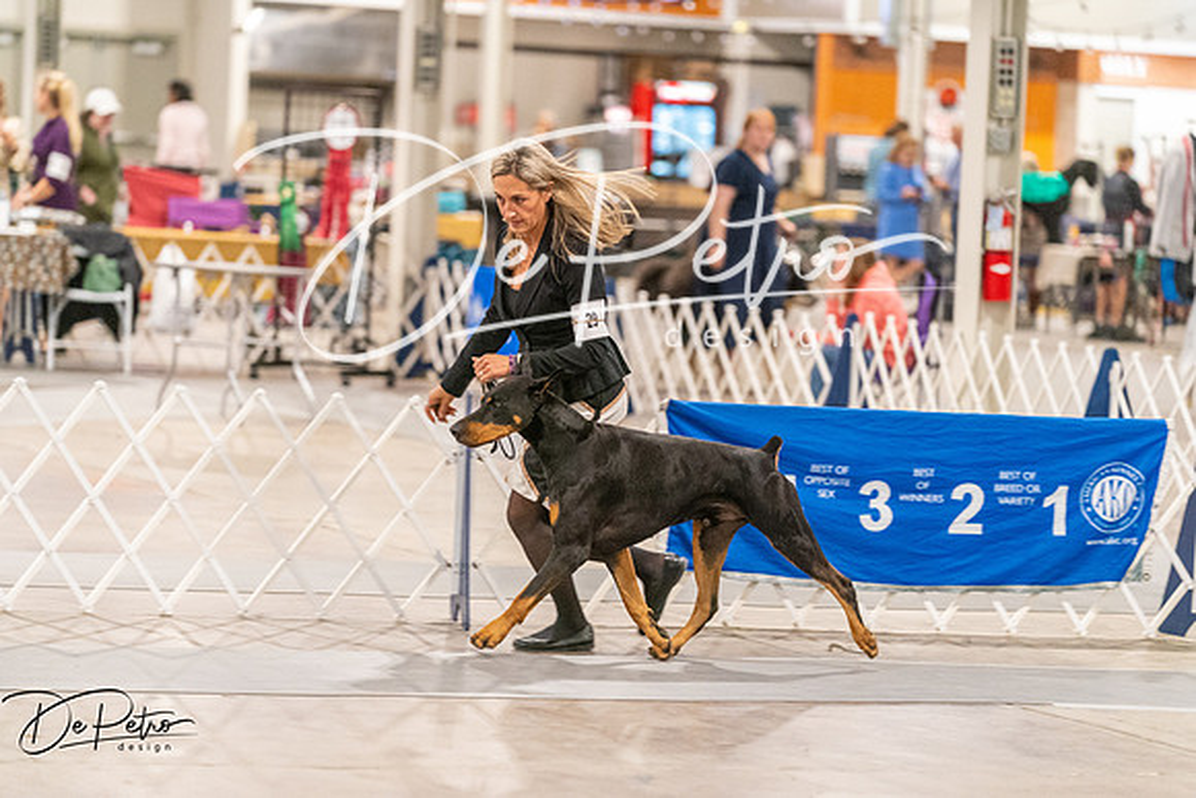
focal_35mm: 171
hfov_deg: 12.0
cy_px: 399
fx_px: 5682
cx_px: 598
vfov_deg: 8.0
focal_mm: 171
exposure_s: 1/250
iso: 6400
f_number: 3.2
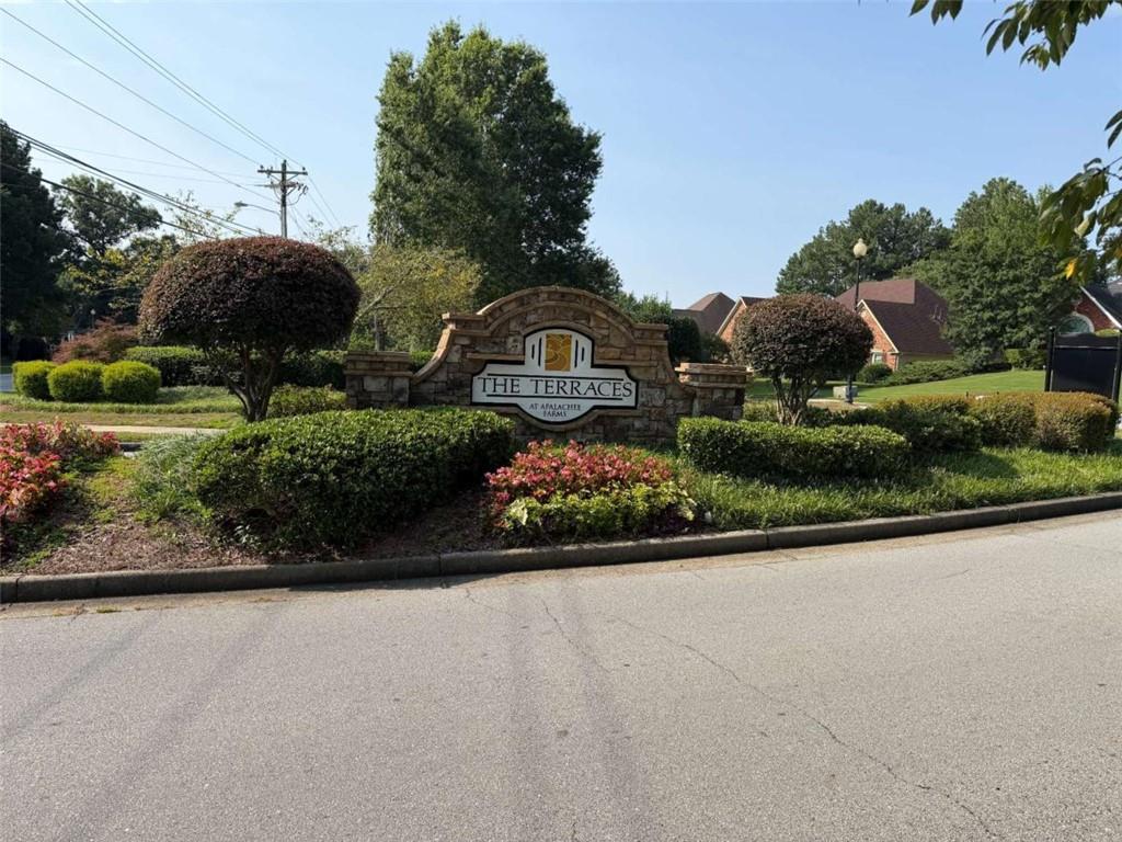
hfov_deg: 71.6
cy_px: 421
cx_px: 561
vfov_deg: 56.8
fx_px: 778
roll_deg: -2.8
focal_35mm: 24
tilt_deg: -5.2
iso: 80
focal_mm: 6.76
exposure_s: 1/3425
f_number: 1.78
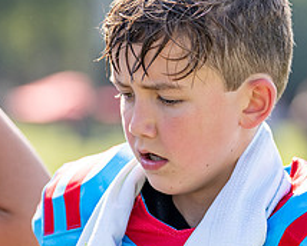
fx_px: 2986
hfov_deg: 5.9
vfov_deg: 4.7
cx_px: 212
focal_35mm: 328
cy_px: 192
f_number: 2.8
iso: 125
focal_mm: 111
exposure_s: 1/1600
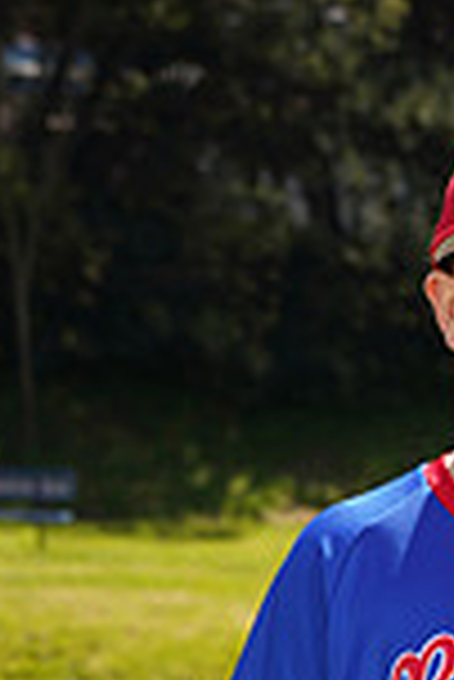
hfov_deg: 3.6
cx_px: 802
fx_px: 7266
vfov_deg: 5.3
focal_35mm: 385
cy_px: 1153
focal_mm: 100
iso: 100
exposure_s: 1/160
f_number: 9
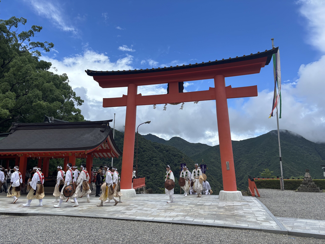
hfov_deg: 67.3
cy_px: 122
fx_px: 244
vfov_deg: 53.1
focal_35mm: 26
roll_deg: -0.2
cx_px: 162
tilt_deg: +9.1
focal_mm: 5.96
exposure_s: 1/2778
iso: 50
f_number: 1.6
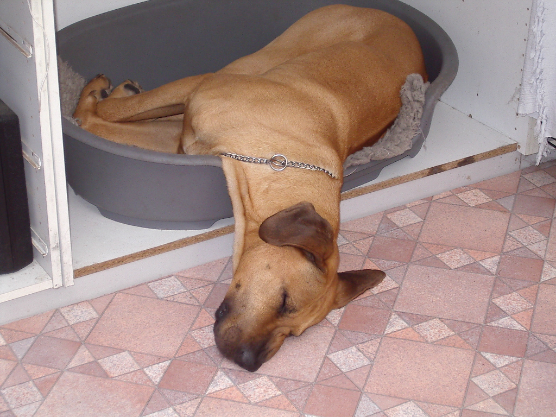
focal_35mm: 88
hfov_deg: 22.3
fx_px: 1413
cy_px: 208
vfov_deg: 16.8
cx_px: 278
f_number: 4.2
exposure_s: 1/80
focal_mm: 13.3
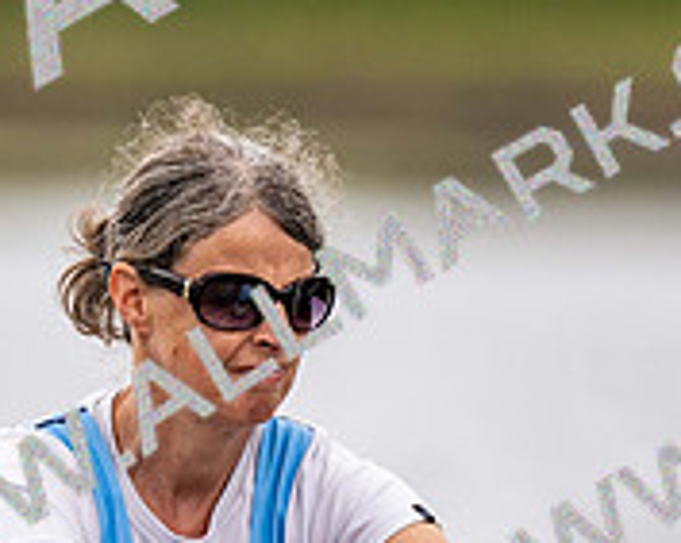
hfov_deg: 1.0
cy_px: 653
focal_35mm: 1850
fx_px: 37225
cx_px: 231
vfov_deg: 0.8
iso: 220
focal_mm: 600
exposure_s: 1/2500
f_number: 4
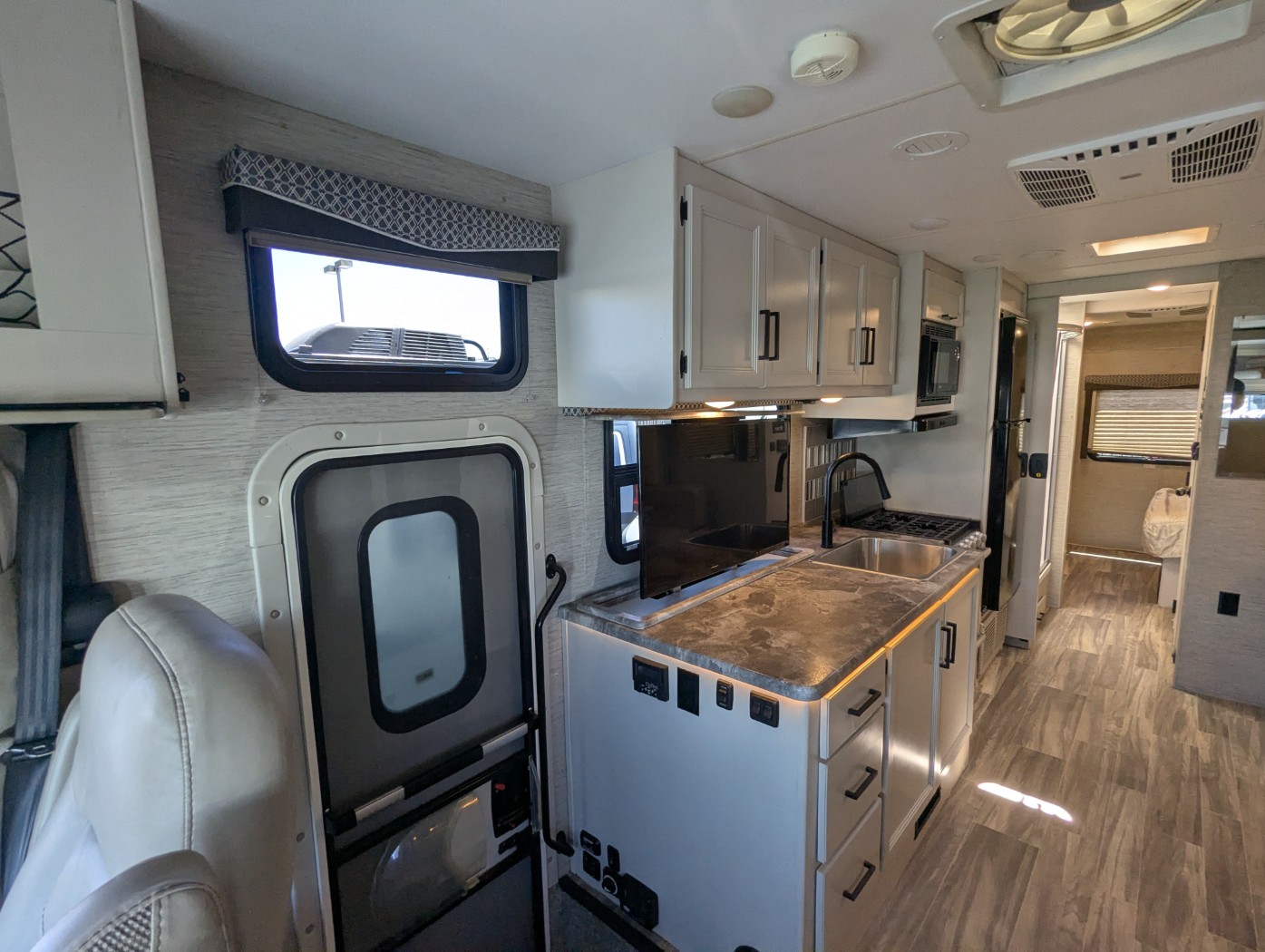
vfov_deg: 78.2
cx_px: 632
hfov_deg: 94.4
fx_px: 585
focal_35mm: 16
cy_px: 476
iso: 169
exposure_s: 1/185
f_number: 2.2
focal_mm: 2.35
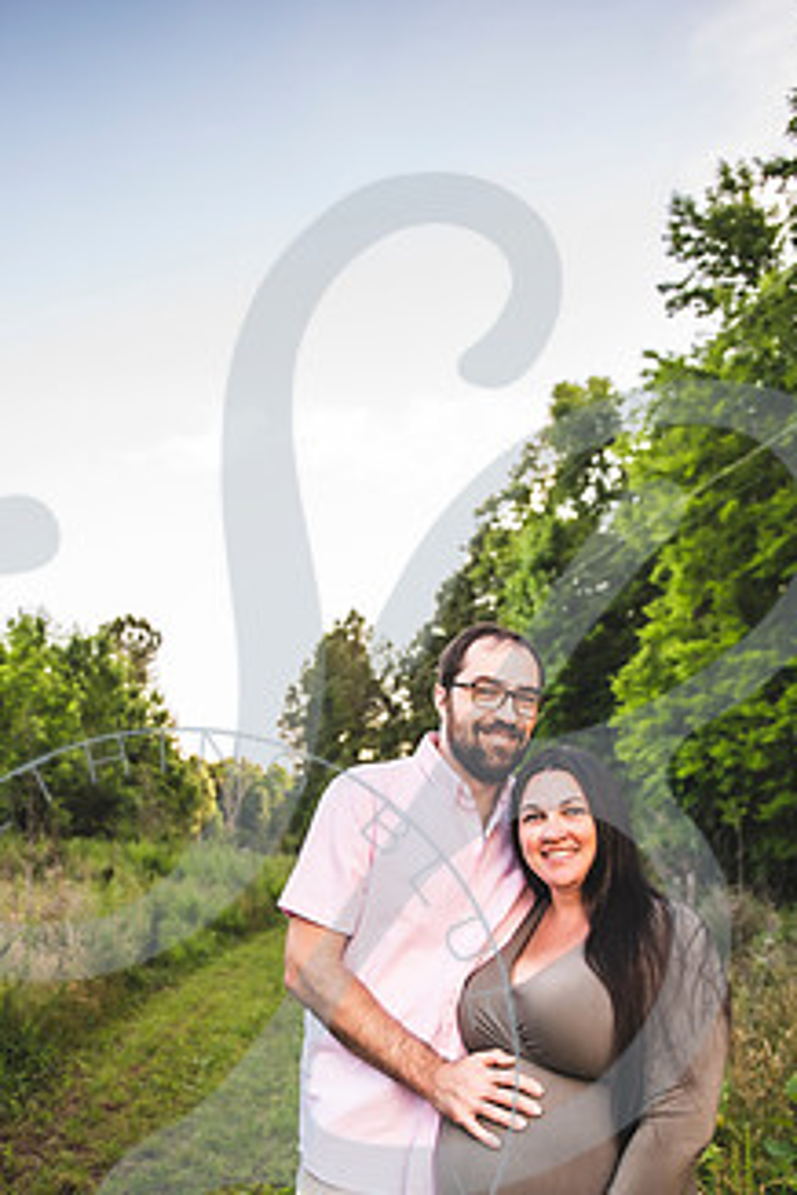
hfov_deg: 39.9
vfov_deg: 56.1
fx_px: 1096
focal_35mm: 33
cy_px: 789
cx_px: 344
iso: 100
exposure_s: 1/125
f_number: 2.8
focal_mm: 24
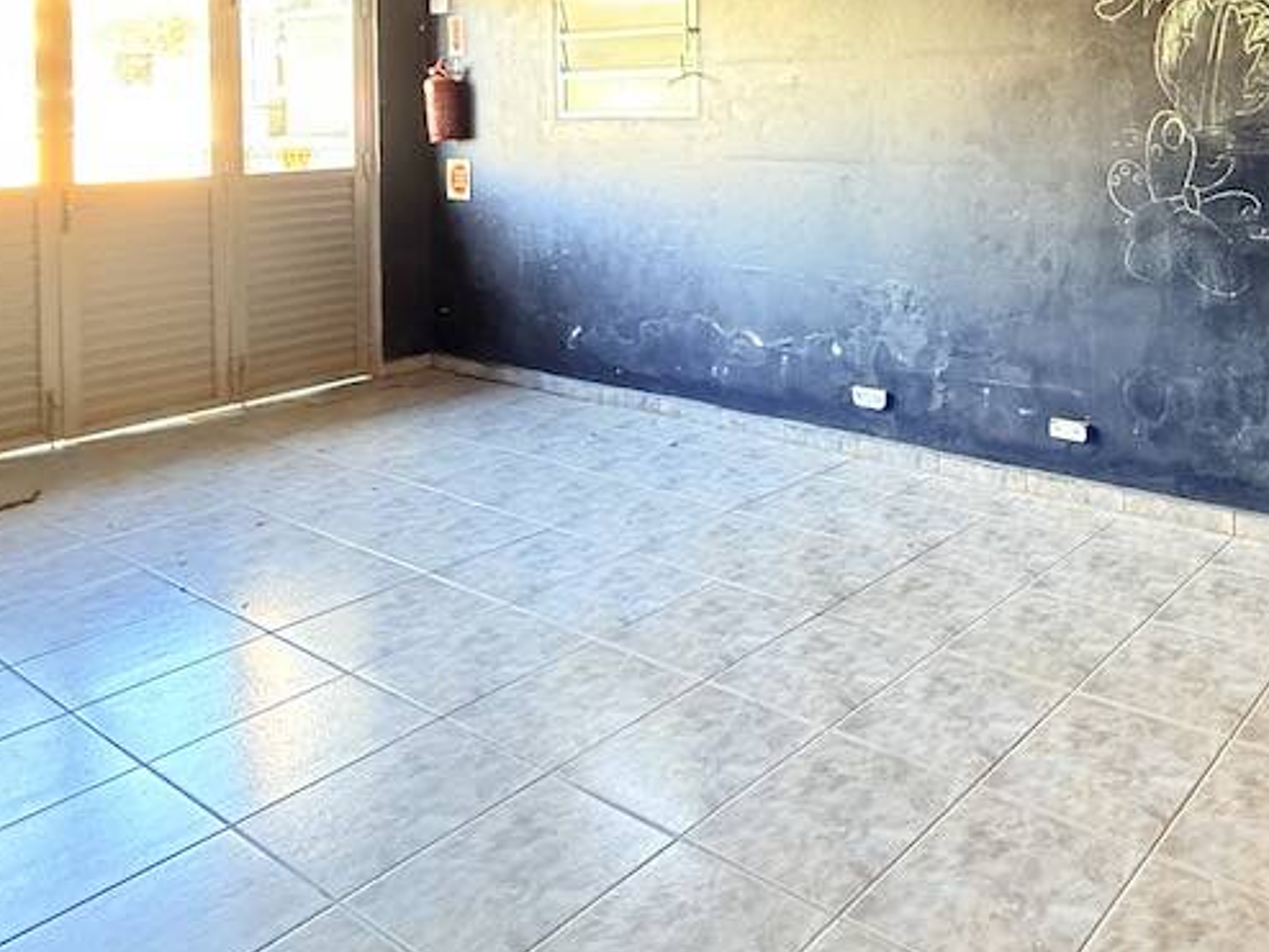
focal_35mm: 29
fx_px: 1064
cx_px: 1092
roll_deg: +0.5
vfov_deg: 44.1
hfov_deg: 55.2
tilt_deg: +0.4
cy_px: 100
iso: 640
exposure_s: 1/60
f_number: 2.2
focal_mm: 2.22
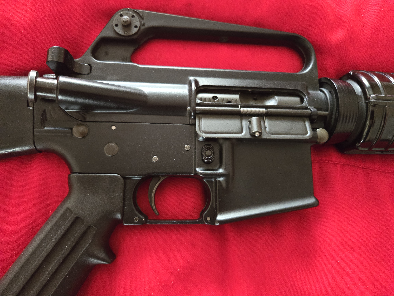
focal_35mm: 23
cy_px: 148
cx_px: 197
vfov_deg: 58.9
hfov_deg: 73.9
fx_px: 262
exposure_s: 1/60
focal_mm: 5.4
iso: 1600
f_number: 1.8
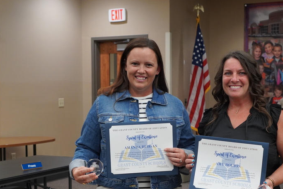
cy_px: 136
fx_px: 566
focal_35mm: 72
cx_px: 155
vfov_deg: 18.8
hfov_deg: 28.1
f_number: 4
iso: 1250
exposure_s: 1/160
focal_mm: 32
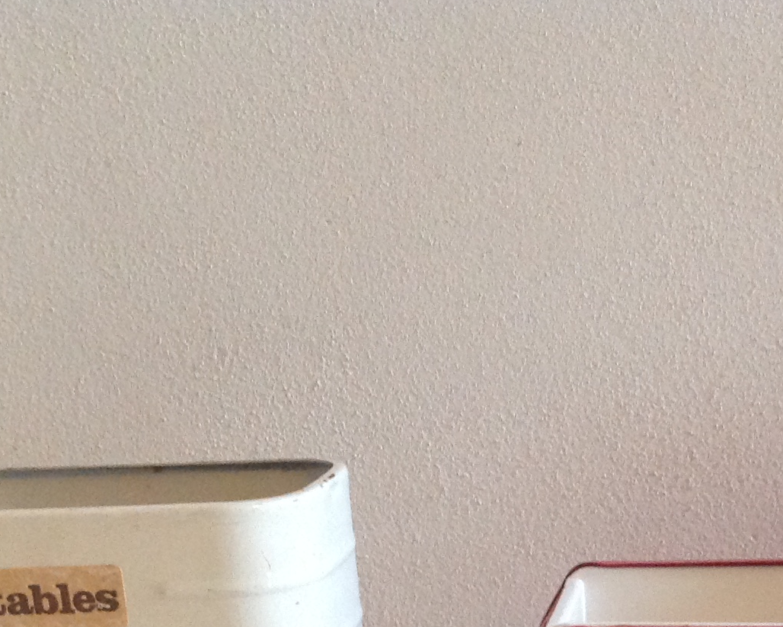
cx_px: 649
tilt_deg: -14.6
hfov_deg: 21.9
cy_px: 705
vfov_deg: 17.2
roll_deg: +0.1
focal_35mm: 86
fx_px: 1994
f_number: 2.4
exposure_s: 1/15
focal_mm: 4.28
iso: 250
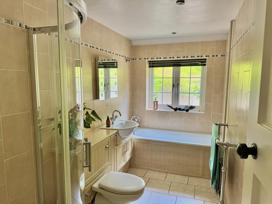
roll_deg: +0.0
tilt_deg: -7.1
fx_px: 189
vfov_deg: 56.8
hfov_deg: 71.6
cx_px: 136
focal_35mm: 24
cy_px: 102
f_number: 1.78
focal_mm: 6.76
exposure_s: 1/60
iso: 400
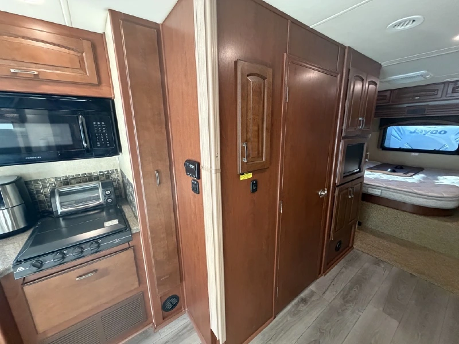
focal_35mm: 14
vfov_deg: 85.7
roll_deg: +1.4
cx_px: 230
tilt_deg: -12.0
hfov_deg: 102.1
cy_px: 172
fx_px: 186
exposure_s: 1/60
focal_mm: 2.22
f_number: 2.2
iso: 800
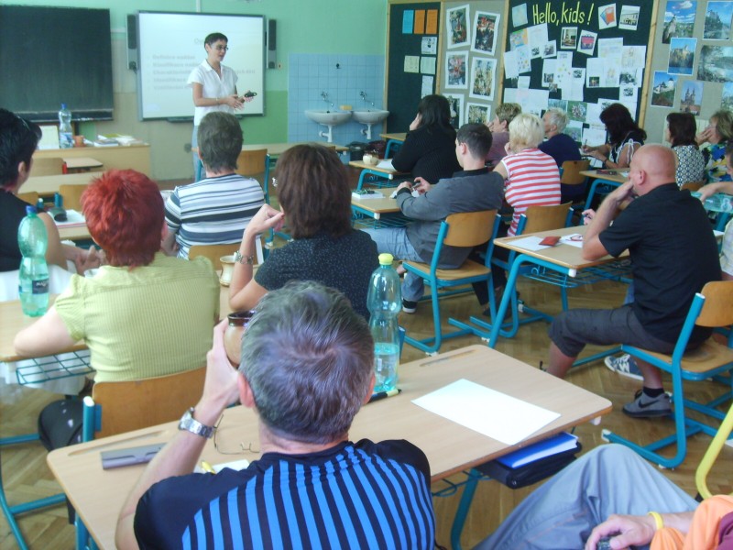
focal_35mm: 35
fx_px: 741
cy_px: 275
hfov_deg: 52.6
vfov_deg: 40.7
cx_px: 366
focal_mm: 5.8
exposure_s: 1/30
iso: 86
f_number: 2.8
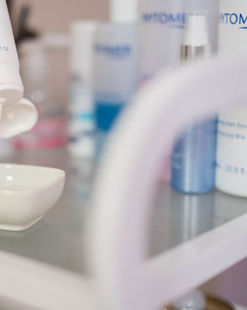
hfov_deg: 20.3
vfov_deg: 25.7
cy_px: 155
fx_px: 677
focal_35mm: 74
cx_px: 33
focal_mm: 50
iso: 250
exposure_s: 1/200
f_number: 1.4
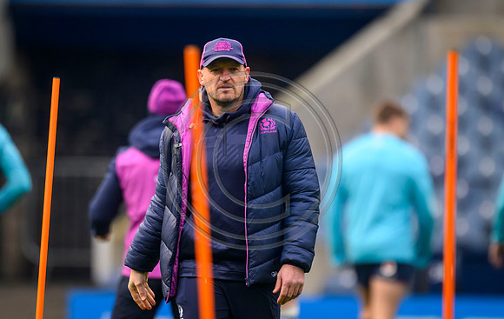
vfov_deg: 1.5
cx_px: 221
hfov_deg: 2.3
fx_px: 12321
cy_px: 130
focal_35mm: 894
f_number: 5.6
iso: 3200
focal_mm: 784
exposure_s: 1/1250
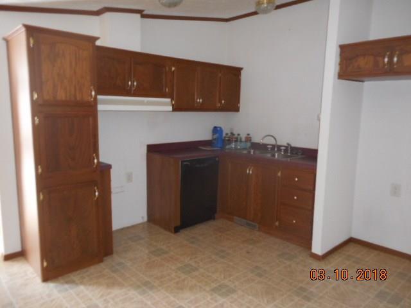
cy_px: 154
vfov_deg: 54.9
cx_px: 206
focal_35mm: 25
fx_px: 297
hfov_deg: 69.4
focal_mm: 4.5
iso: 360
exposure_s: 1/25
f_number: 3.7
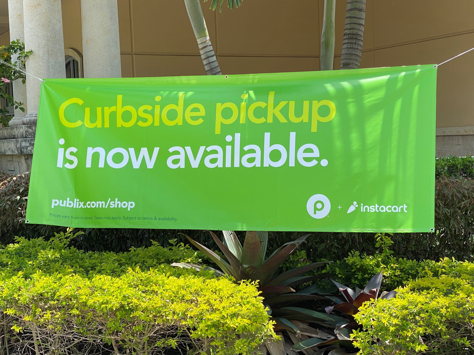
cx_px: 235
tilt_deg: -3.6
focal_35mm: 53
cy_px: 176
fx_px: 726
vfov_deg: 27.5
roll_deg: +0.8
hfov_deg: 36.2
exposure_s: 1/510
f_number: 2
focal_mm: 6
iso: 20
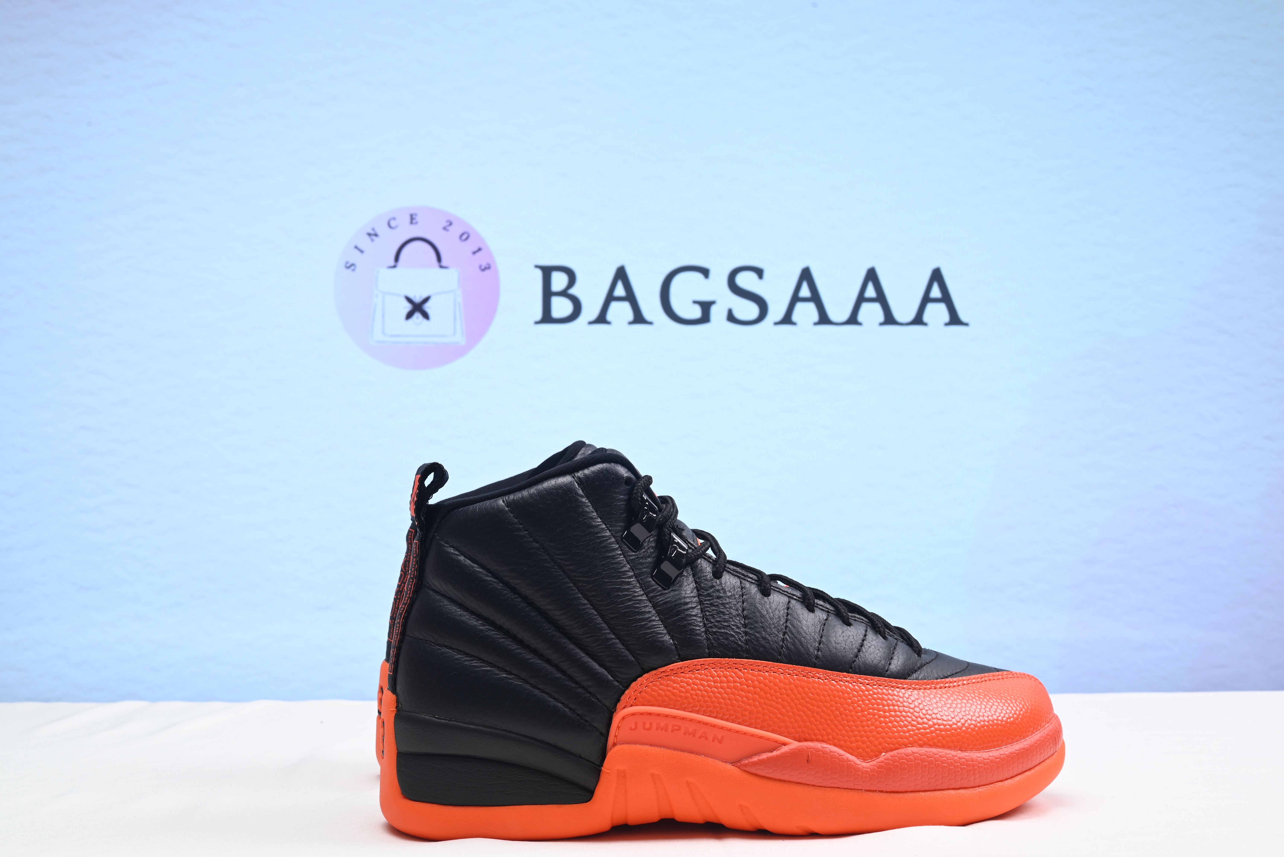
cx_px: 642
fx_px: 1498
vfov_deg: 31.9
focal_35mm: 42
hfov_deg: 46.4
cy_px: 428
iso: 100
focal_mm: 42
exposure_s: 1/2
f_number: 16
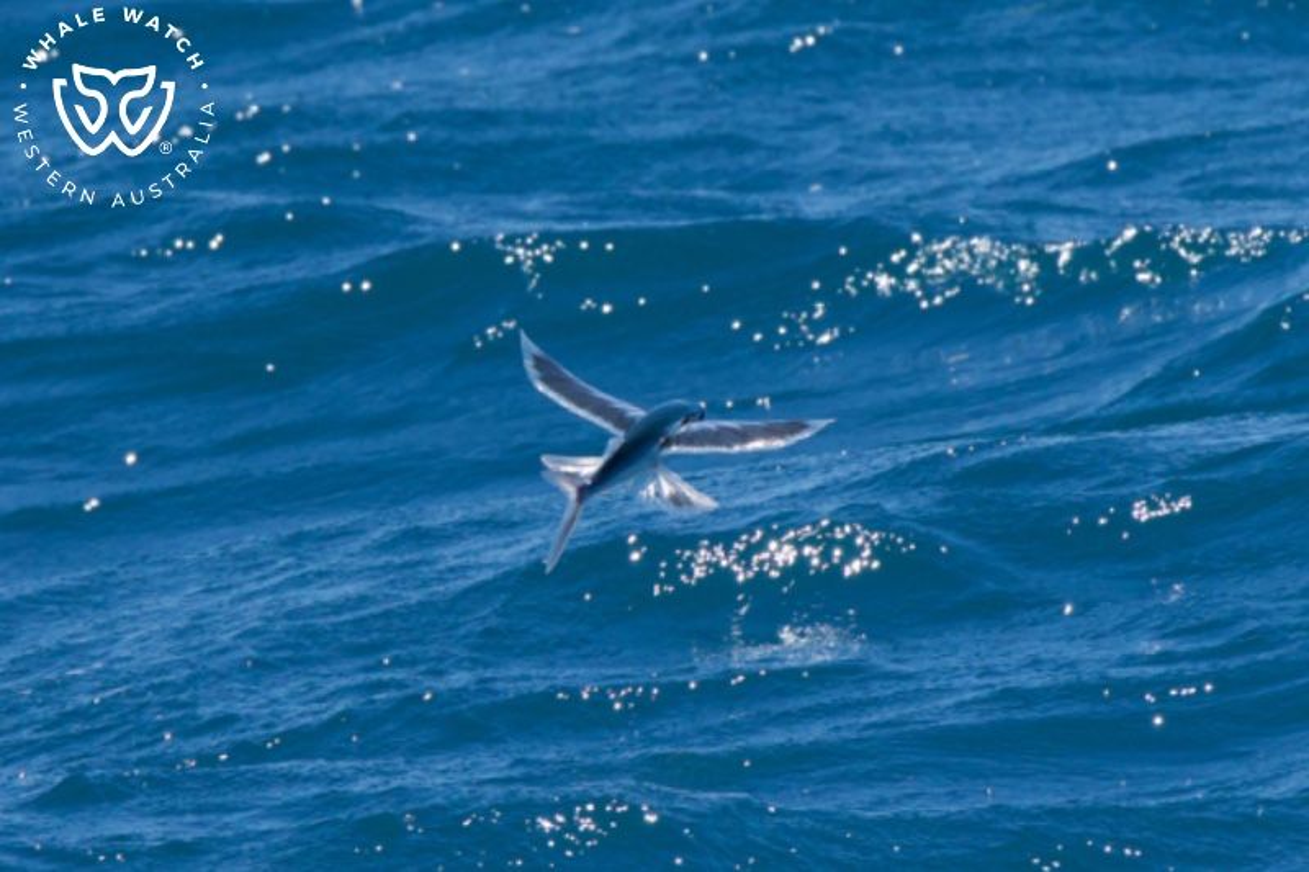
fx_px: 21811
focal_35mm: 600
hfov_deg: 3.4
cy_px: 436
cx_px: 654
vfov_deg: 2.3
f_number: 8
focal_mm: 600
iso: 1000
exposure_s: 1/3200
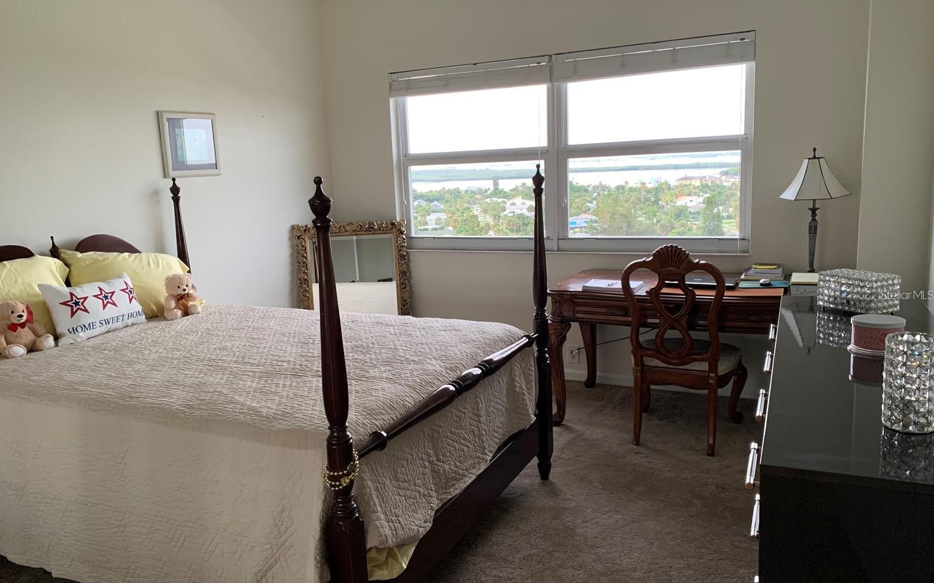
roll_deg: +2.6
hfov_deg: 66.5
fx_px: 713
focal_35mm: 28
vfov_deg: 44.5
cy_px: 294
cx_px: 462
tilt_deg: -9.7
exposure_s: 1/60
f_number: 1.8
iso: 160
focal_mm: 4.25
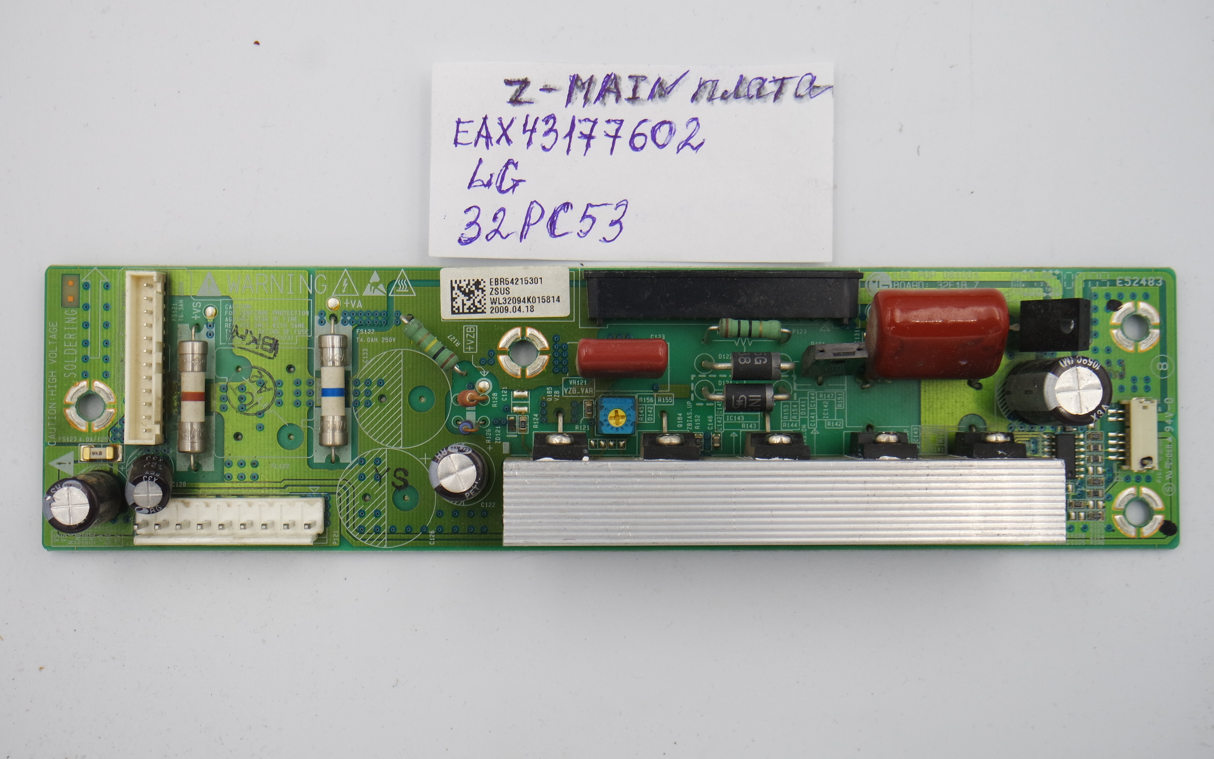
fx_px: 1621
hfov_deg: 41.1
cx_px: 608
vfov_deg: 26.3
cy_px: 366
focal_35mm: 49
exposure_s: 1/125
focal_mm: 18
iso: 160
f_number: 4.5
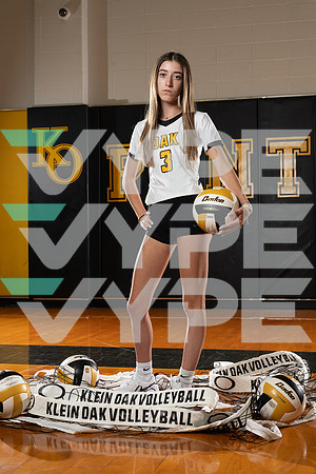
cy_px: 237
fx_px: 750
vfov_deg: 35.1
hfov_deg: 23.8
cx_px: 158
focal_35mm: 57
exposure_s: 1/250
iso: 1000
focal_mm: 57
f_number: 8
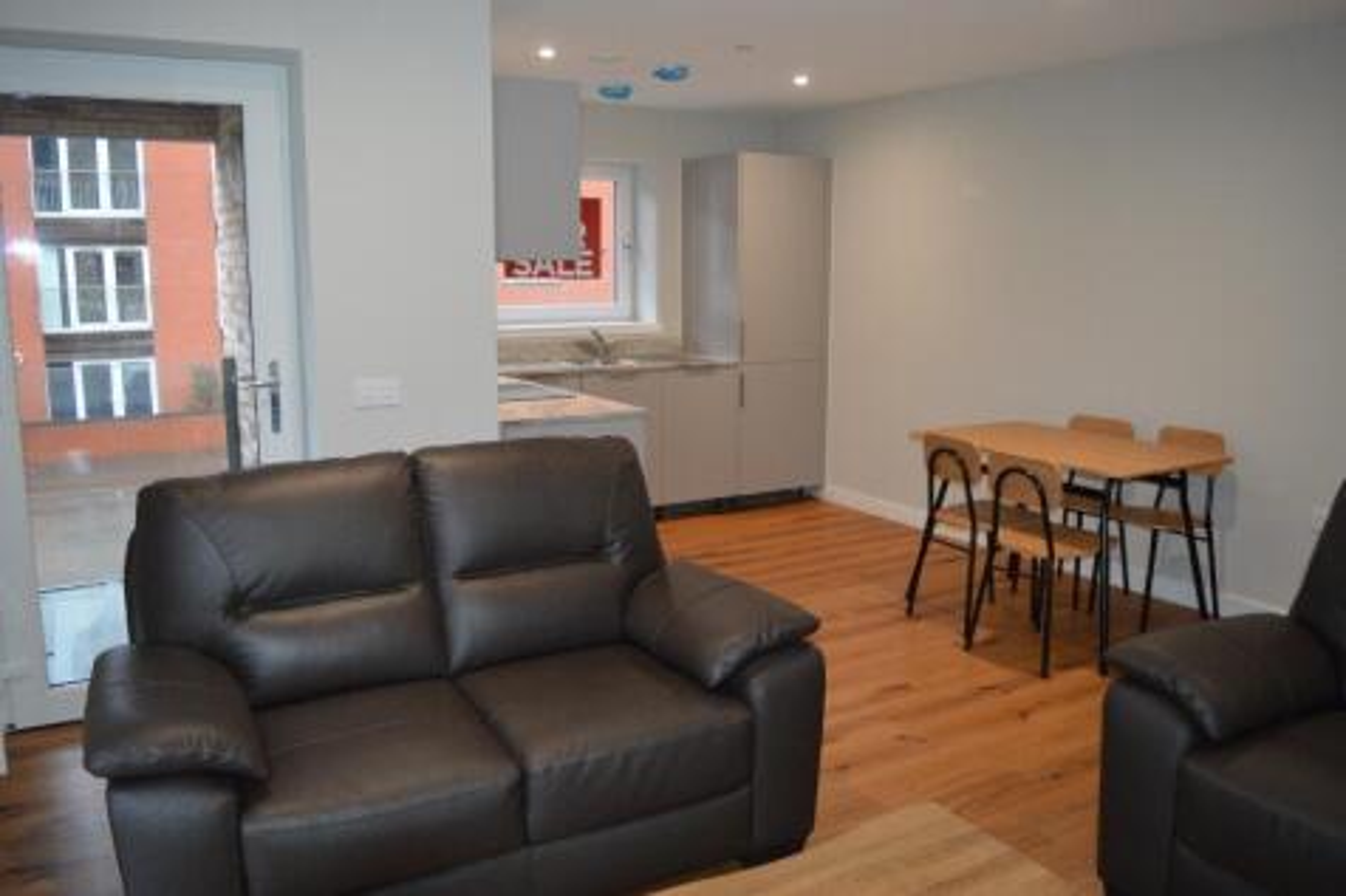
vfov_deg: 47.9
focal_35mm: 27
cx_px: 673
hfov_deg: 67.4
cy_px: 448
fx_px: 1009
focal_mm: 18
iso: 640
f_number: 3.5
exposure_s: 1/60
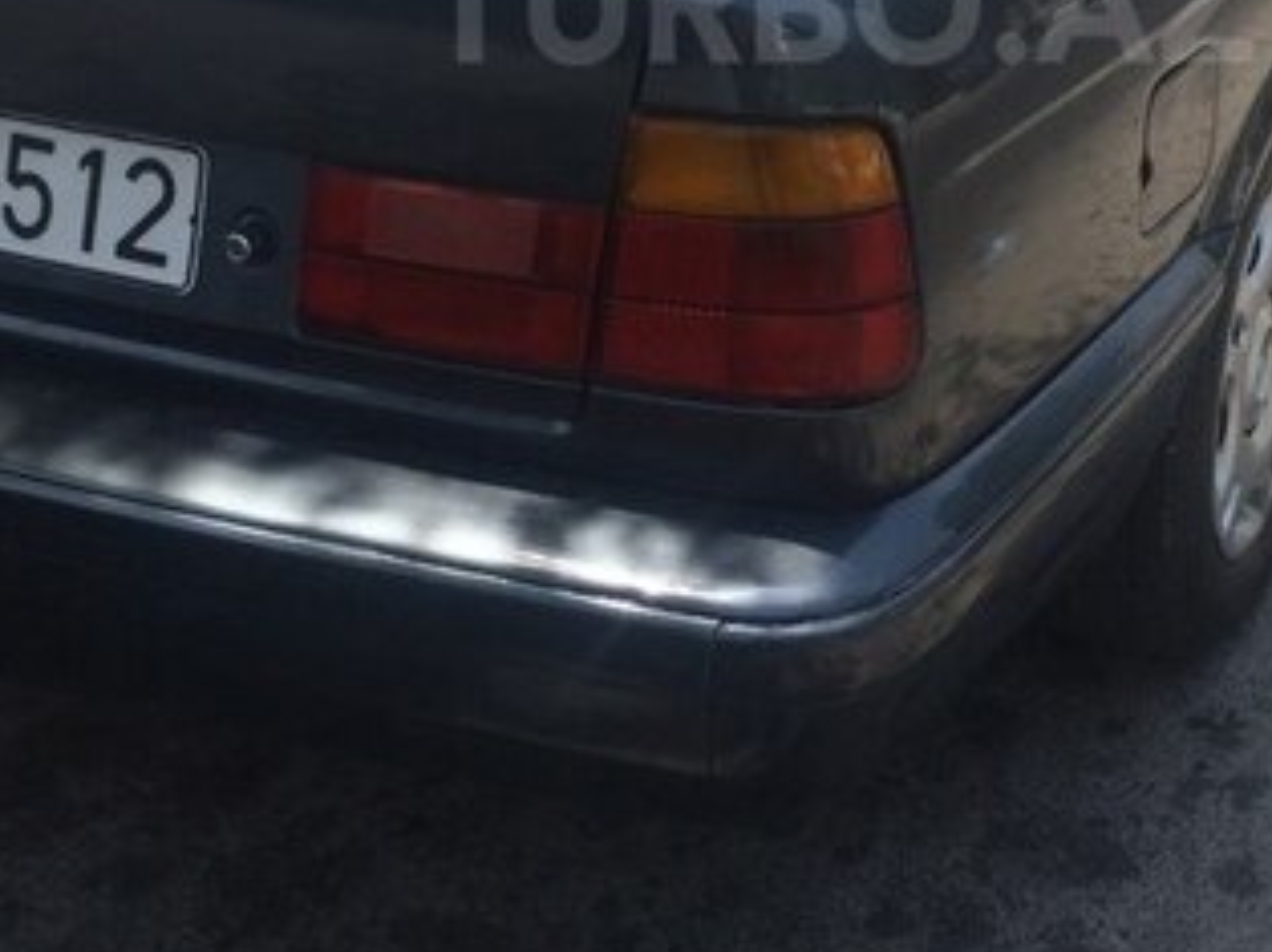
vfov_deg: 23.0
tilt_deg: -21.2
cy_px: 2
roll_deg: +0.5
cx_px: 839
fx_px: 2240
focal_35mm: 61
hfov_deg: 31.5
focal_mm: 4.15
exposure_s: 1/1109
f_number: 2.2
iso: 32
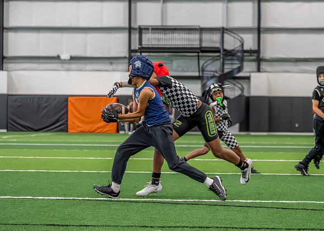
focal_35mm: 105
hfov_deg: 19.1
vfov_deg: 13.7
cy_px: 99
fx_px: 963
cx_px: 181
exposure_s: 1/1000
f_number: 2.8
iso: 6400
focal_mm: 70
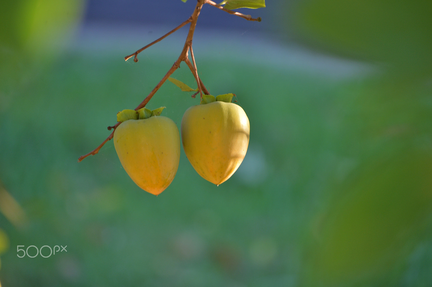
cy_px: 144
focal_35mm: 400
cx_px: 216
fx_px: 4797
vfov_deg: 3.4
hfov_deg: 5.2
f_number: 5.6
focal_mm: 400
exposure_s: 1/60
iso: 400
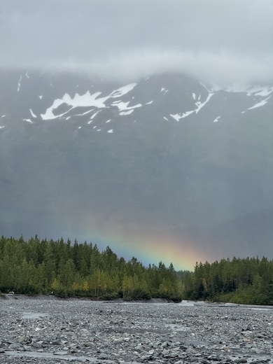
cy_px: 182
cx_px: 136
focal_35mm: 120
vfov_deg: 16.4
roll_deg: -0.7
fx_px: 1262
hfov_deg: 12.3
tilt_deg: +3.3
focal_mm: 15.66
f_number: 2.8
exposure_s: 1/1018
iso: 50
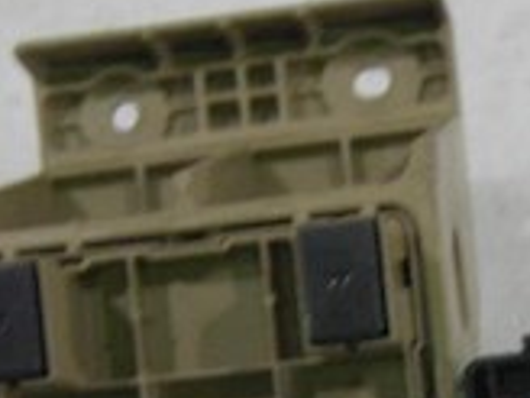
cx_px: 349
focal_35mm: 148
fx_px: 2266
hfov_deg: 13.3
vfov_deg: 9.7
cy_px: 599
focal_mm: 7.9
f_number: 2.8
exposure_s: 1/25
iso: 200
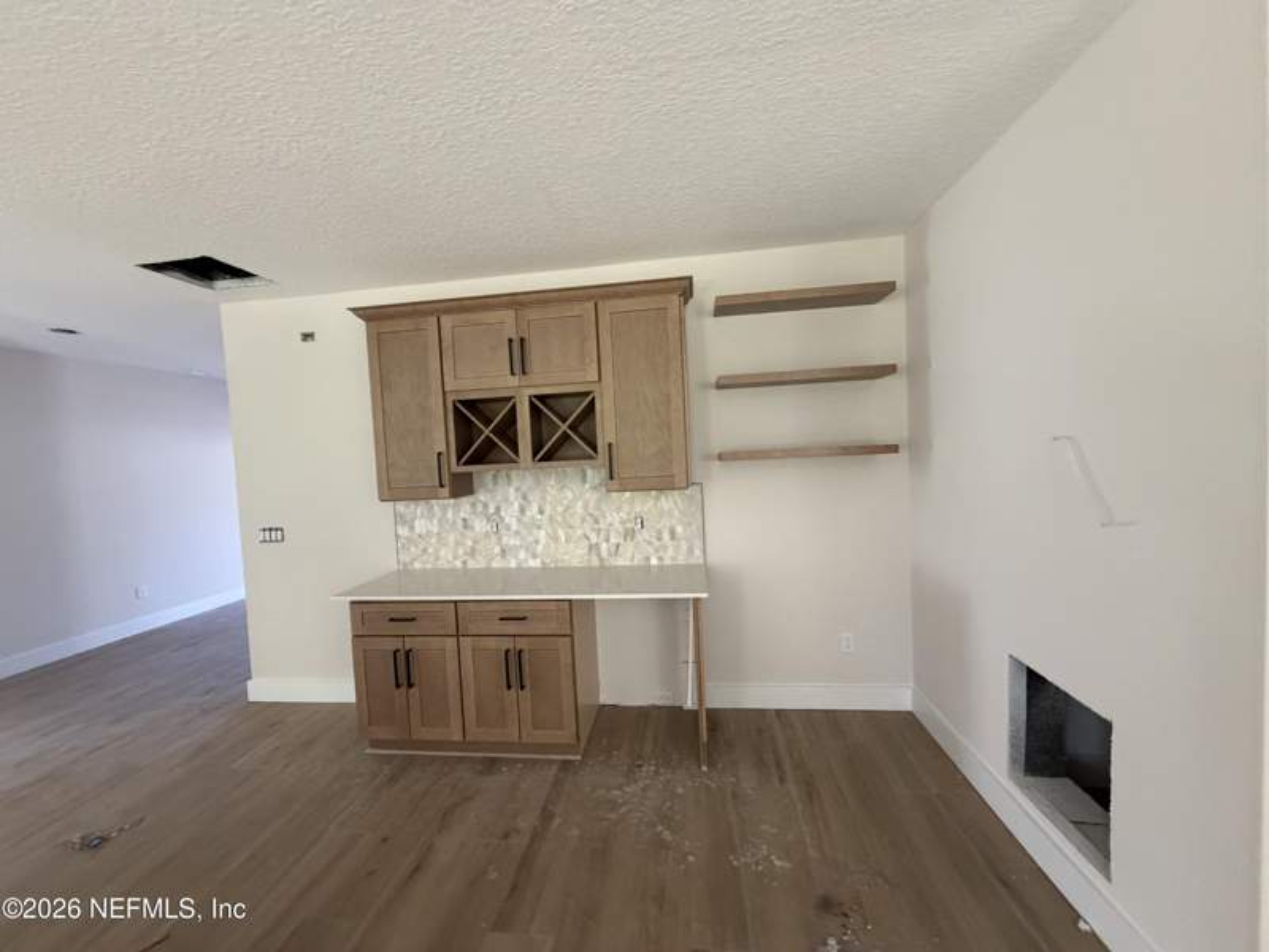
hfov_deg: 102.1
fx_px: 513
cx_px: 634
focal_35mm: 14
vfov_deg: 85.7
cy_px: 476
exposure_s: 1/85
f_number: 2.2
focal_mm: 2.22
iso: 320
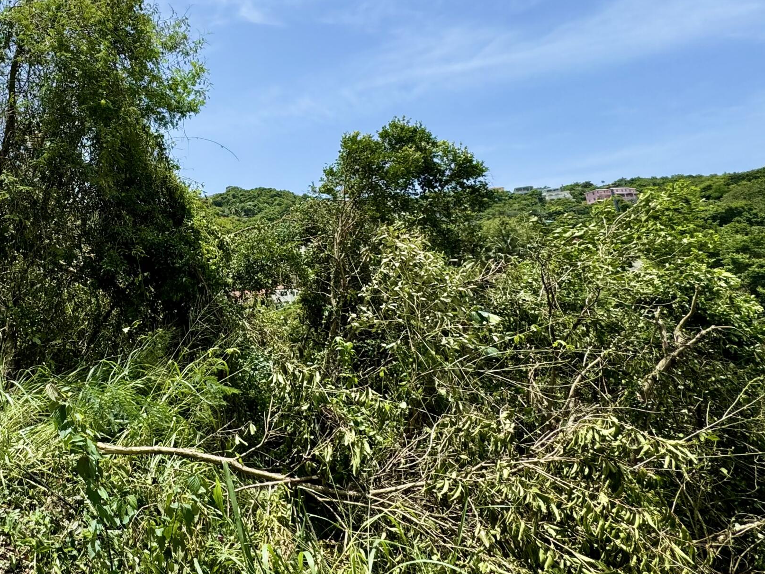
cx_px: 122
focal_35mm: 26
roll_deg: +2.1
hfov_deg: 60.2
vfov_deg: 52.4
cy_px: 206
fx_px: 575
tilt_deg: +13.4
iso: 50
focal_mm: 2.22
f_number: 2.2
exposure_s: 1/1370
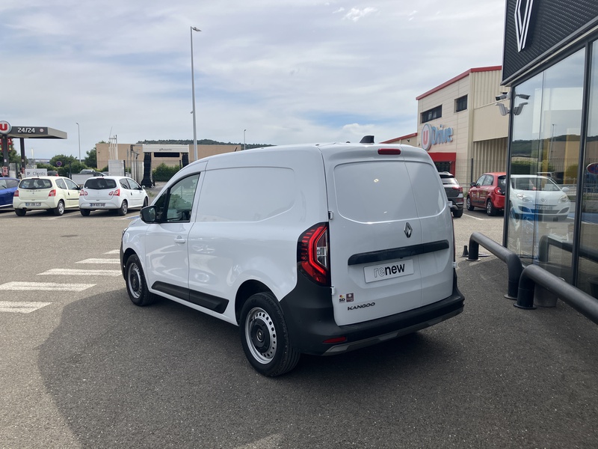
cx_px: 299
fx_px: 484
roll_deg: +1.3
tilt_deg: -5.4
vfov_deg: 49.7
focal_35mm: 28
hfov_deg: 63.4
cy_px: 224
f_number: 1.8
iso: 32
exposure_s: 1/2433
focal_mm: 3.99
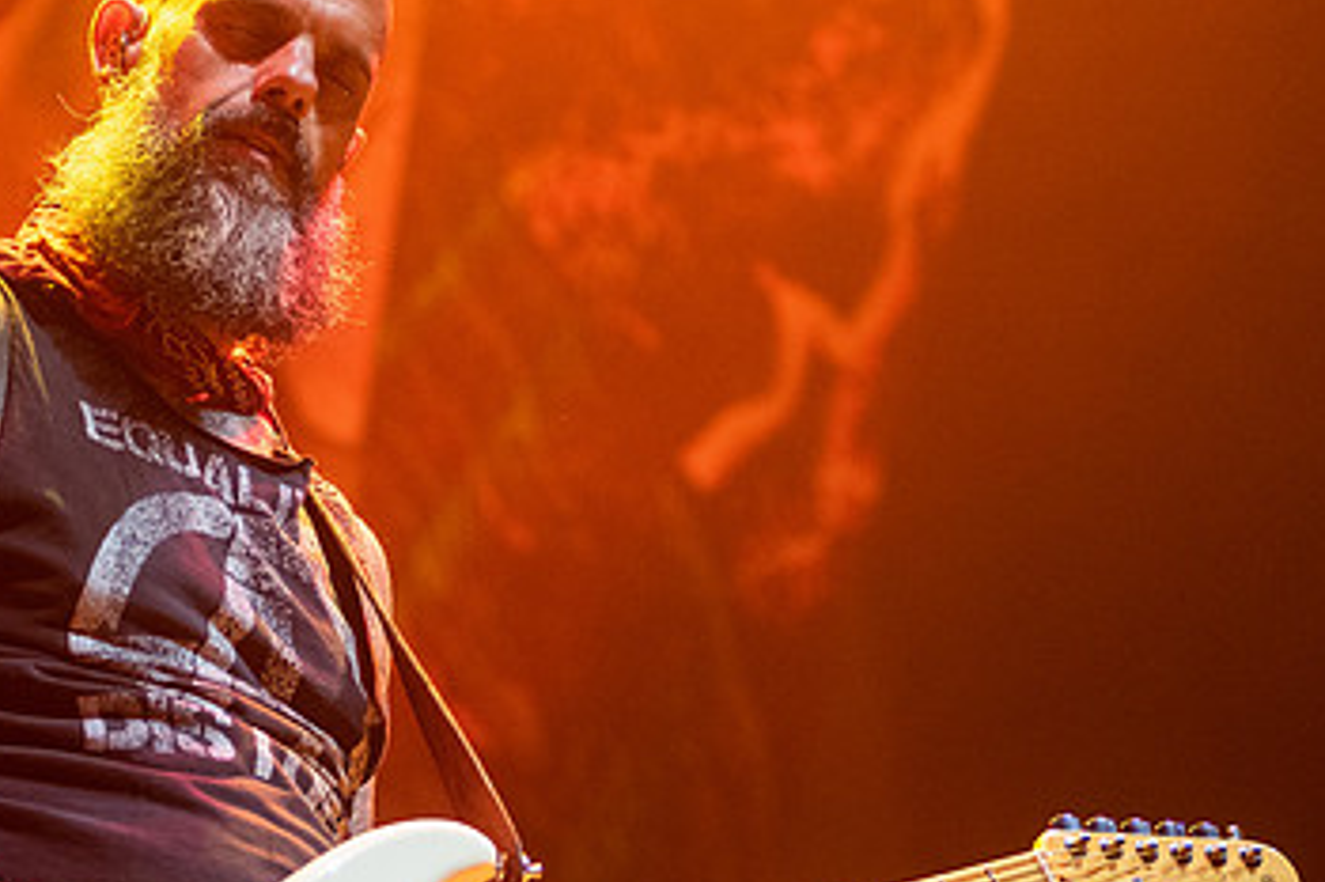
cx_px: 545
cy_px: 482
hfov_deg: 14.2
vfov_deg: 9.5
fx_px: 5334
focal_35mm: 145
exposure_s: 1/400
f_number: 3.2
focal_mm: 80
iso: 3200
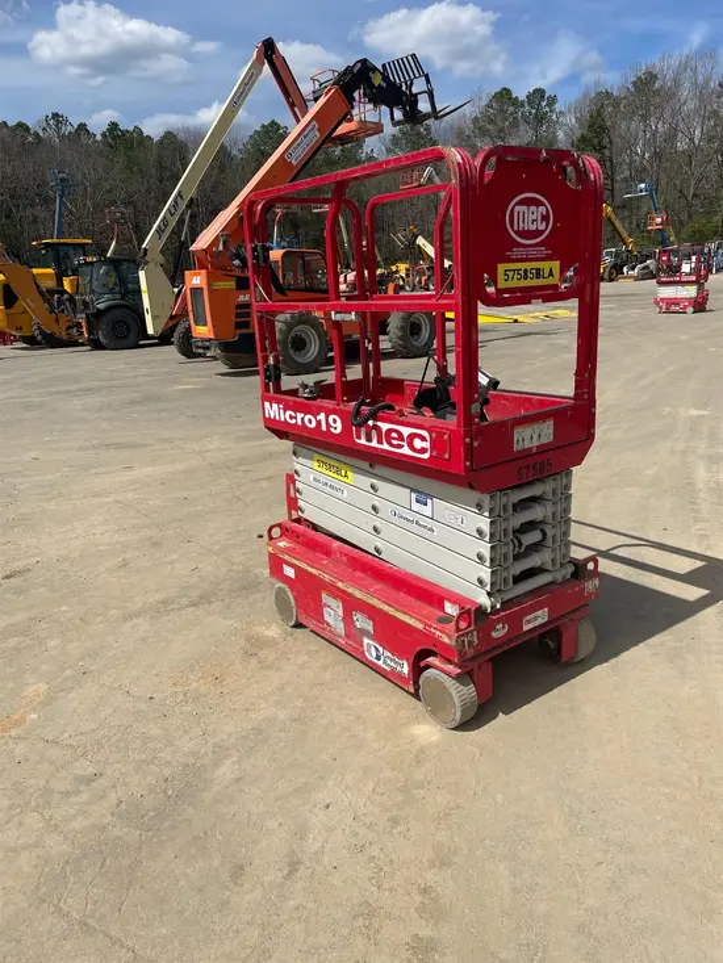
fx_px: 724
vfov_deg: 67.3
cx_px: 362
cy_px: 482
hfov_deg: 53.1
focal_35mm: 26
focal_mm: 4.2
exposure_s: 1/8403
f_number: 1.6
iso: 50
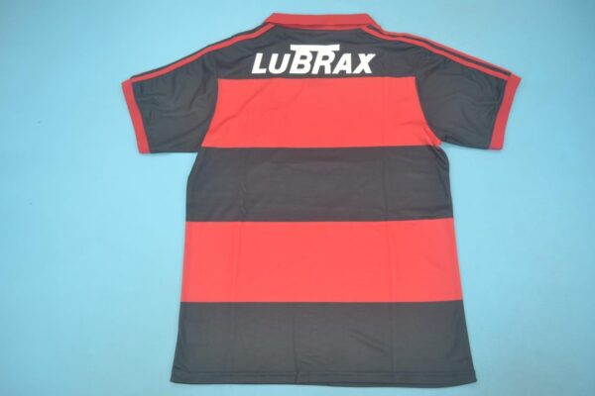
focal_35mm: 30
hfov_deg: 61.9
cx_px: 298
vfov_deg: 43.6
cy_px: 198
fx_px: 496
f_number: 3.8
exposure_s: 1/100
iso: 200
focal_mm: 20
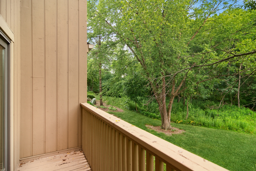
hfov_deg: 90.0
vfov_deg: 67.4
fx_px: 128
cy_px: 86
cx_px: 128
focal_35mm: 18
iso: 200
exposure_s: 1/125
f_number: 8
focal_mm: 12
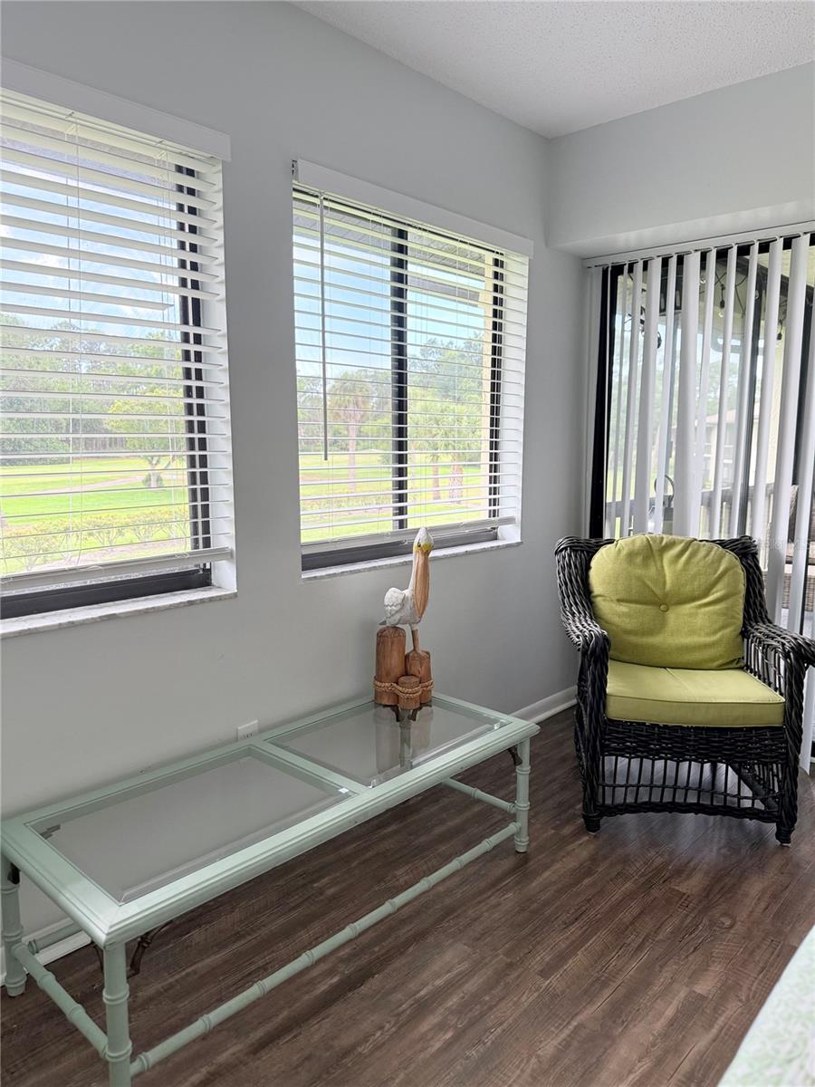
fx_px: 753
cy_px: 544
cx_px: 408
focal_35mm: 24
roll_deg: -0.3
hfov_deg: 56.8
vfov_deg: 71.6
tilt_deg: -7.8
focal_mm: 6.76
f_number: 1.78
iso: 100
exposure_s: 1/330
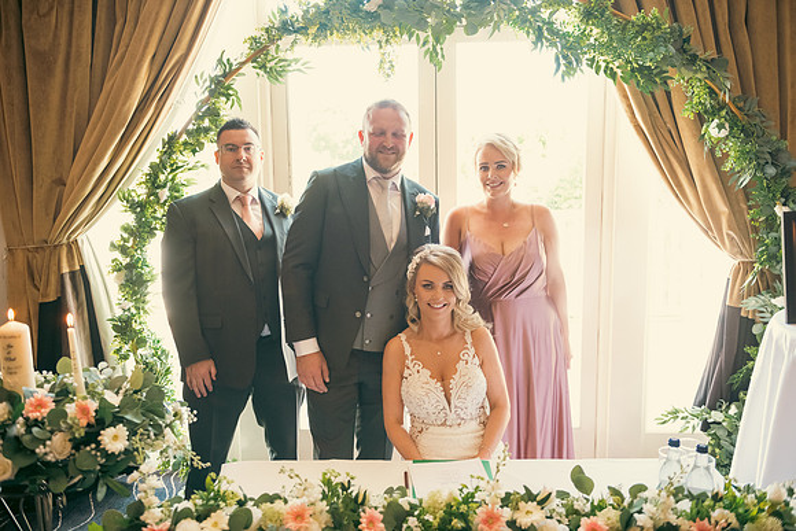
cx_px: 398
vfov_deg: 41.1
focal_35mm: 32
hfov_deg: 58.7
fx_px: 708
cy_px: 266
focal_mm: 32
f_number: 3.5
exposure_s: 1/160
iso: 1250
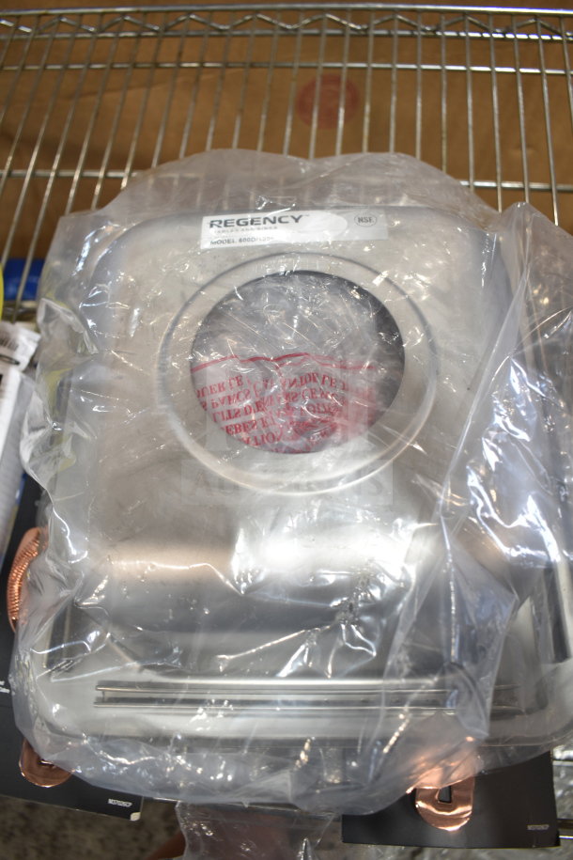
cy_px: 430
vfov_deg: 61.9
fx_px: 716
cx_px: 286
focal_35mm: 30
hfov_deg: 43.6
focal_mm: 20
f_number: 3.5
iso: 200
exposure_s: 1/40
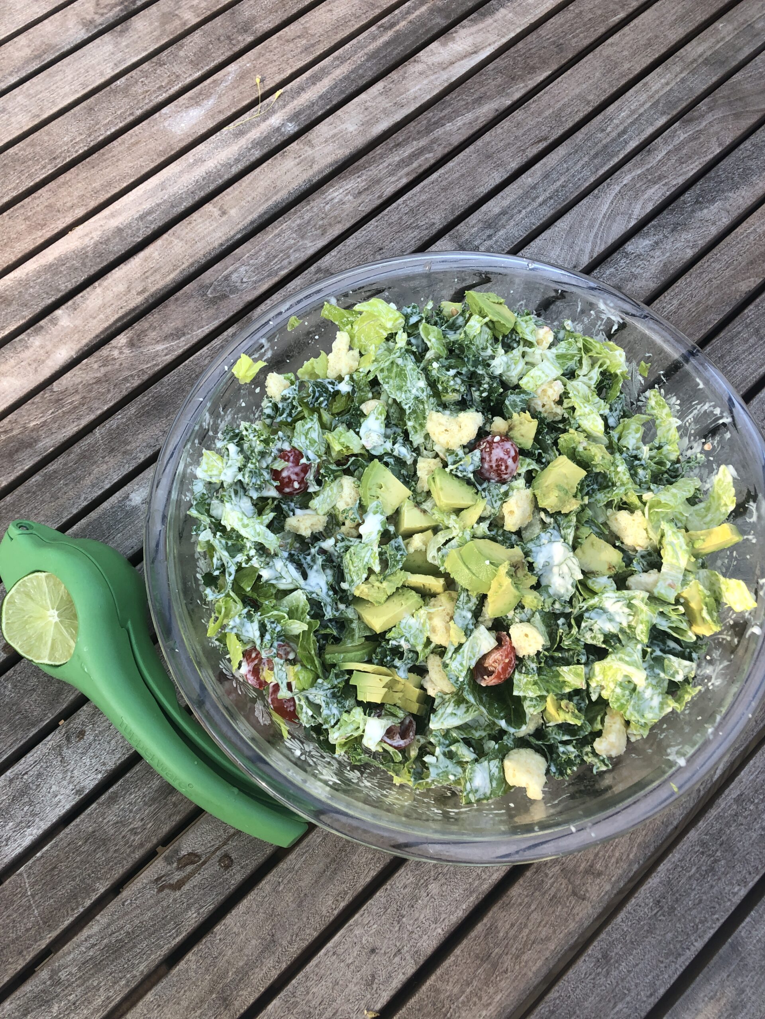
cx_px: 382
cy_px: 510
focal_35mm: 28
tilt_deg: -69.4
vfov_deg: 63.4
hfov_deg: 49.7
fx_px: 825
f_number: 1.8
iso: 20
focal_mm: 3.99
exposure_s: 1/168
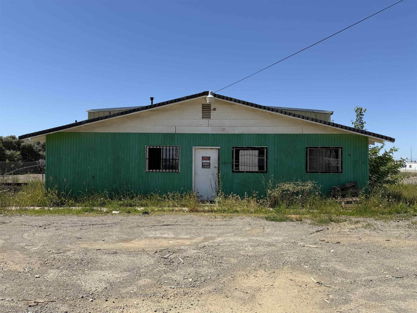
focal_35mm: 24
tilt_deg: +3.1
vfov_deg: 56.8
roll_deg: -0.6
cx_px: 208
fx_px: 289
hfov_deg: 71.6
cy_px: 156
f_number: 1.78
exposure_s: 1/4673
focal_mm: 6.76
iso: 80
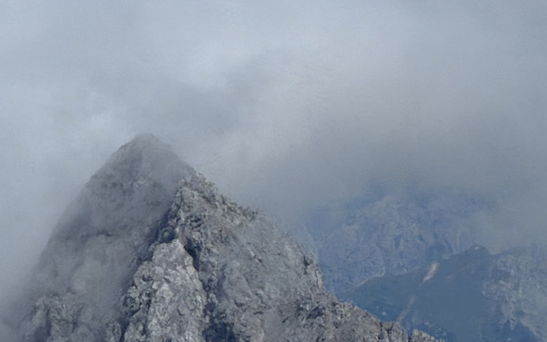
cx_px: -162
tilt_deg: -1.9
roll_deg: -0.1
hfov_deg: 2.9
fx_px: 10674
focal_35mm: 716
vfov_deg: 1.8
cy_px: 285
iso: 16
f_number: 2.8
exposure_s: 1/1372
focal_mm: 16.89
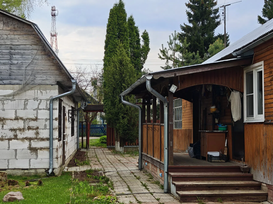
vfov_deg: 24.0
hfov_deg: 31.7
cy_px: 108
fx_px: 481
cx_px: 136
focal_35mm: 61
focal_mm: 6.55
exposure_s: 1/1508
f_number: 1.62
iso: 50
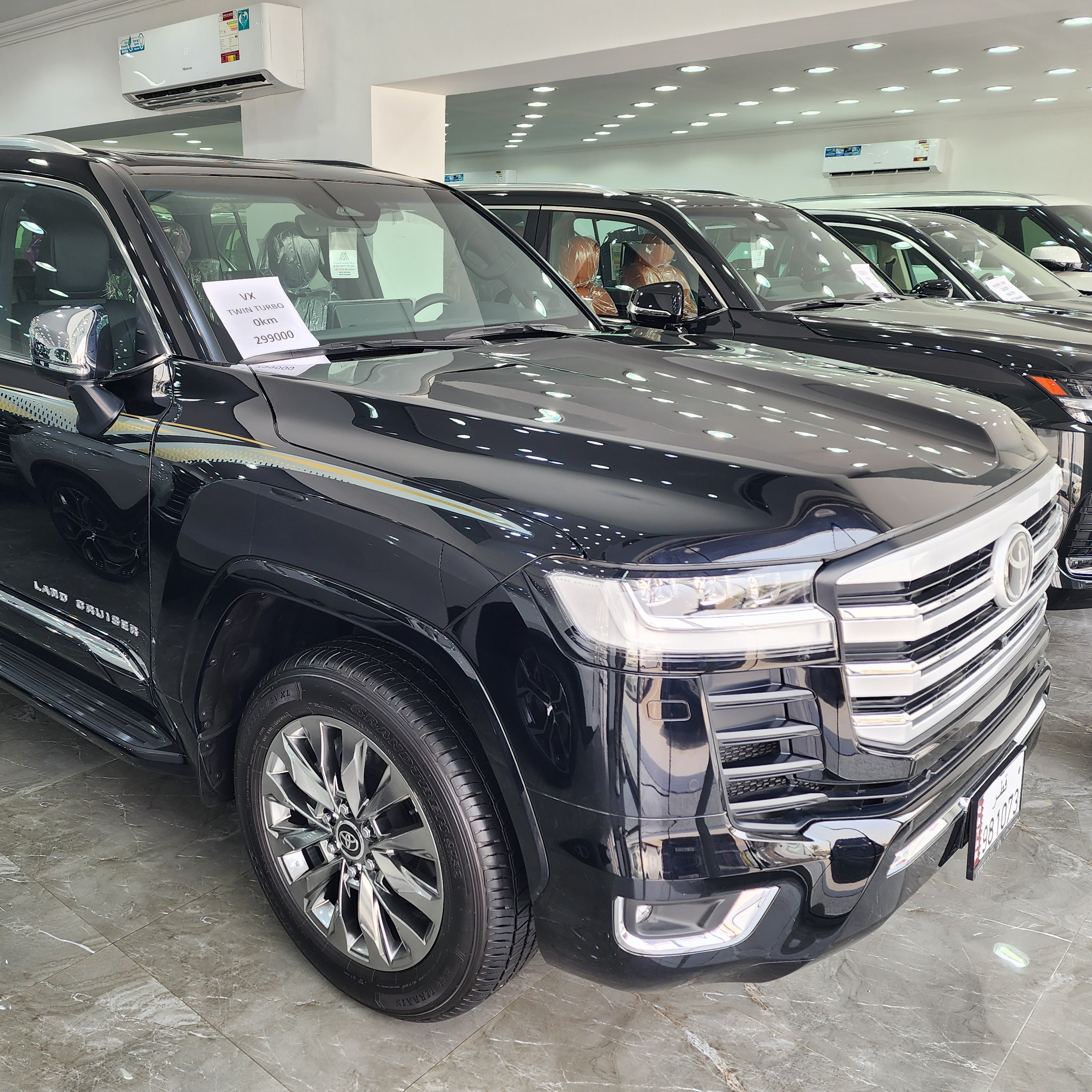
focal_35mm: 29
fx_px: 1035
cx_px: 407
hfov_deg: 55.0
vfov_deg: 55.6
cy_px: 557
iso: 40
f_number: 1.8
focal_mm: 6.4
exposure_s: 1/120
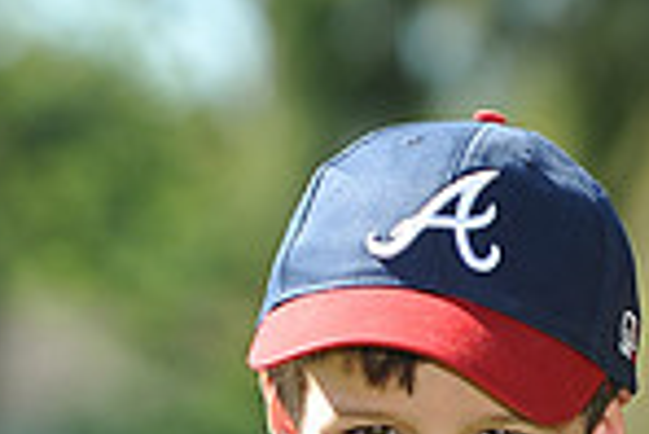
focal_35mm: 529
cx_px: 816
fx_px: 9546
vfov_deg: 2.6
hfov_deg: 3.9
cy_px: 592
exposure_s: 1/640
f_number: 4.5
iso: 200
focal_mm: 135
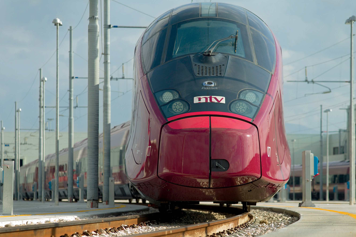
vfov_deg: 10.1
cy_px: 118
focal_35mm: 135
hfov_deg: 15.2
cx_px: 178
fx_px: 1334
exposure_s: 1/500
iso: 80
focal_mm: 135
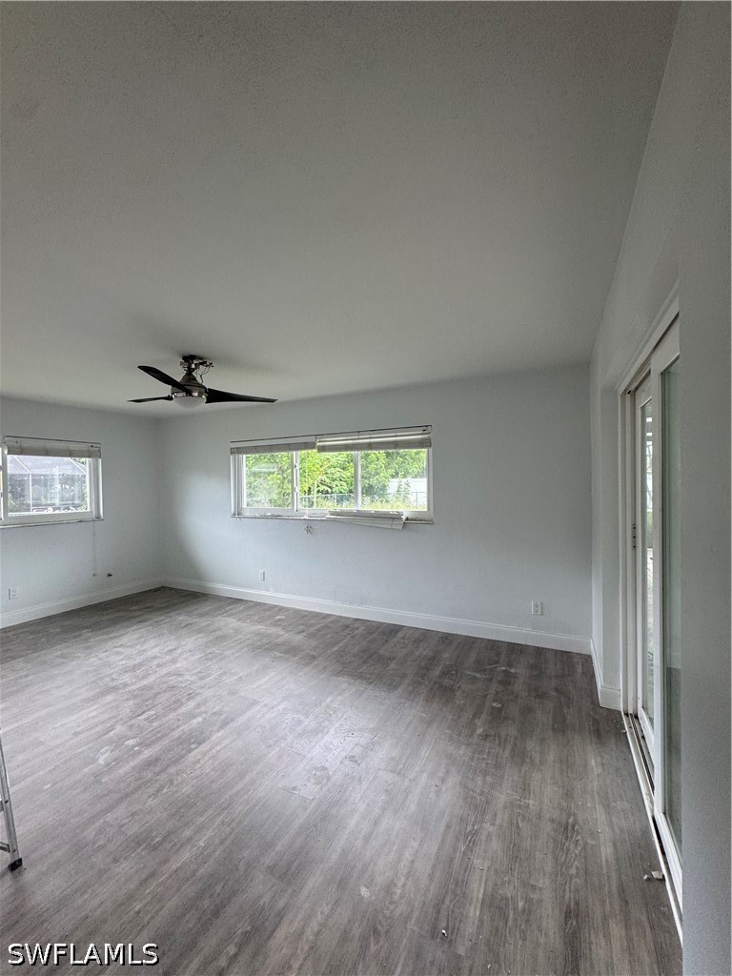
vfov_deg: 102.1
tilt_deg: -0.8
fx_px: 395
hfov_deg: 85.7
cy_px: 488
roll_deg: +1.1
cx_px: 366
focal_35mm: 14
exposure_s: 1/99
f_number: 2.2
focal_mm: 2.22
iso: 125
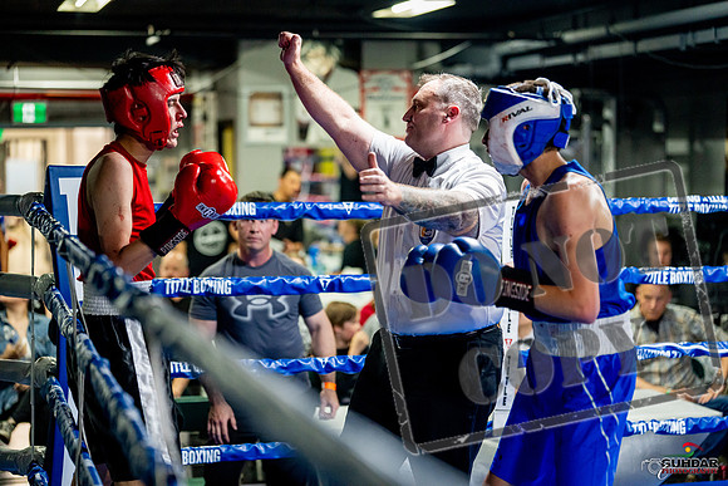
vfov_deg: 17.3
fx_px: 1598
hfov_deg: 25.7
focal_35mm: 79
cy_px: 243
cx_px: 364
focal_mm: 79
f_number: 2
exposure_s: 1/1000
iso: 4000
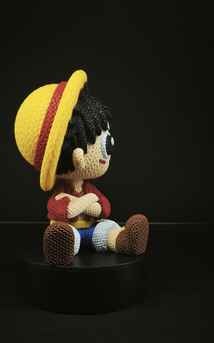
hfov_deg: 28.5
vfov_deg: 44.4
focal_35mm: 45
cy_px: 170
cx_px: 84
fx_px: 420
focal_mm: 5.35
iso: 80
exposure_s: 1/30
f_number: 1.7
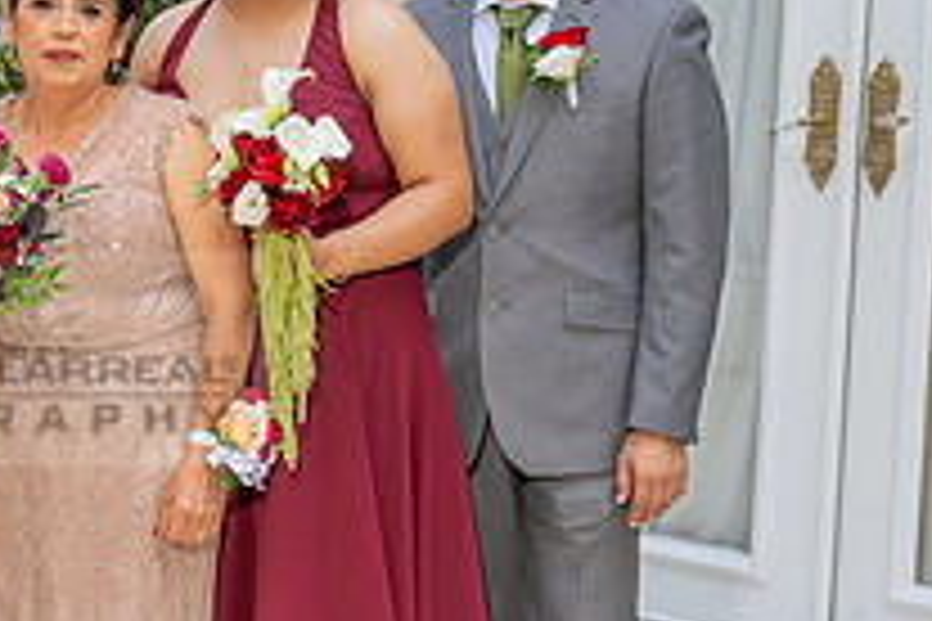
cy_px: 385
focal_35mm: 113
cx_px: -191
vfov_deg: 12.1
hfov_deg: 17.3
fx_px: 2925
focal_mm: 38
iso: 200
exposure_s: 1/200
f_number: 4.5
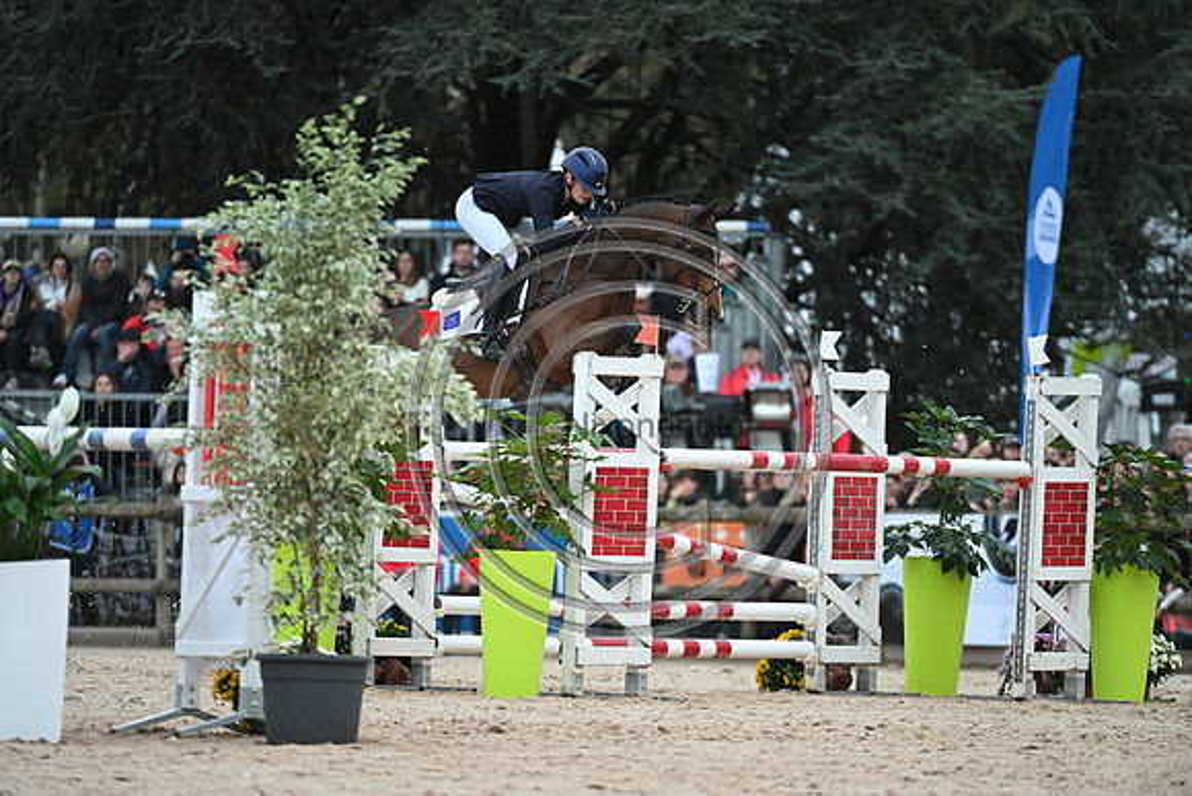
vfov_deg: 3.4
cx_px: 596
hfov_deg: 5.2
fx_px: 13247
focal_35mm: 400
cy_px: 398
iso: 1800
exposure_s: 1/1250
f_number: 4.5
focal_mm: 400
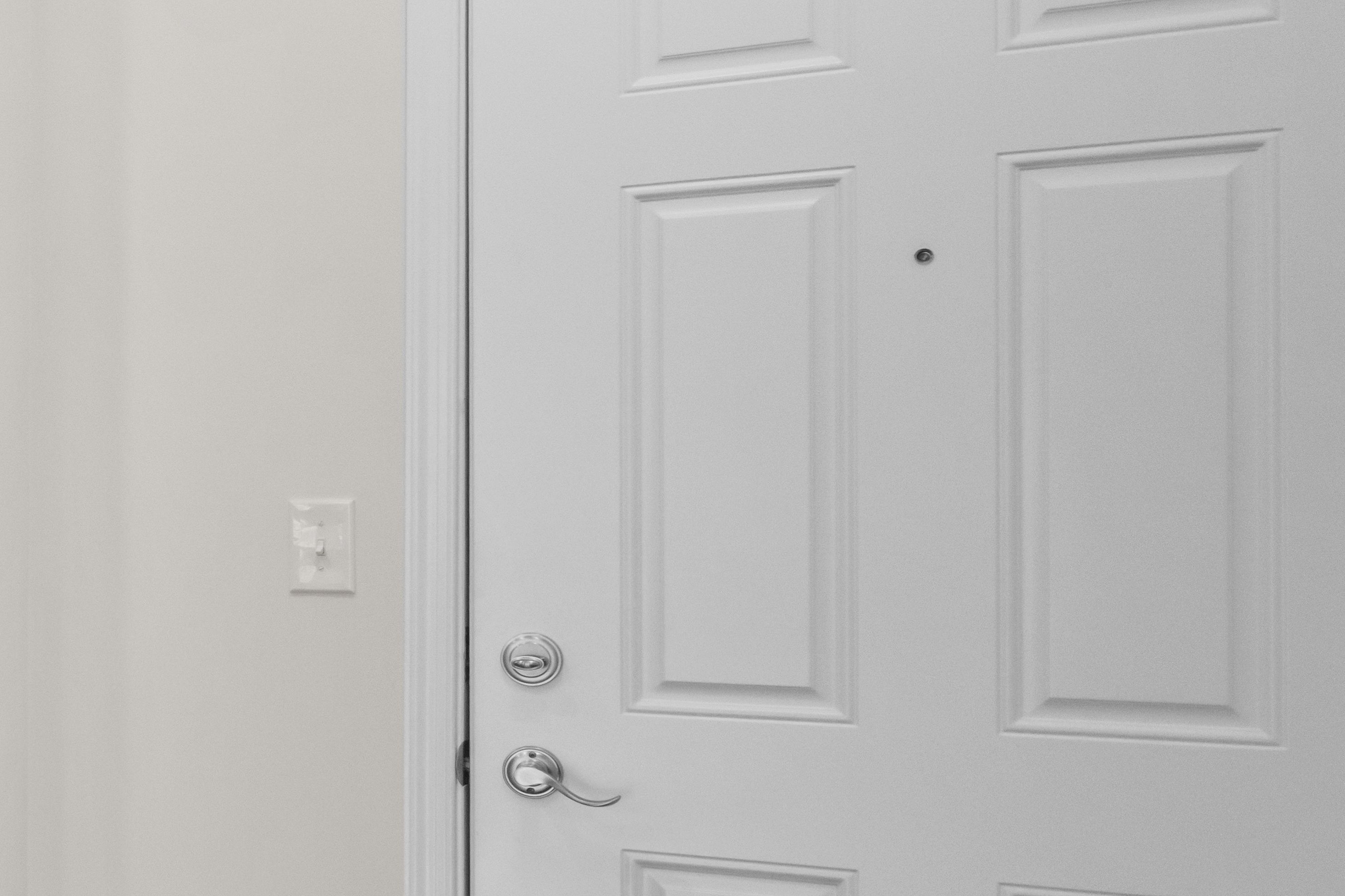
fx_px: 2067
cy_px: 480
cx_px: -775
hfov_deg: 25.2
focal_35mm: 55
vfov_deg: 24.5
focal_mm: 17.1
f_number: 11
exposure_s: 1/30
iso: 3200
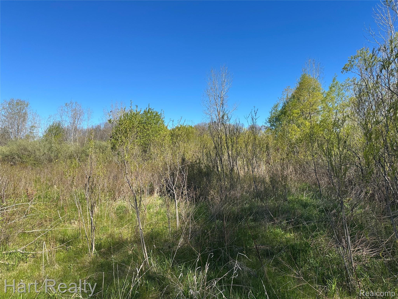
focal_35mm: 24
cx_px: 199
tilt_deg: +1.3
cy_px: 150
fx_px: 276
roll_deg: +1.4
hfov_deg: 71.6
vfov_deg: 56.8
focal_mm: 6.86
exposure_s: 1/3356
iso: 80
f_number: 1.78
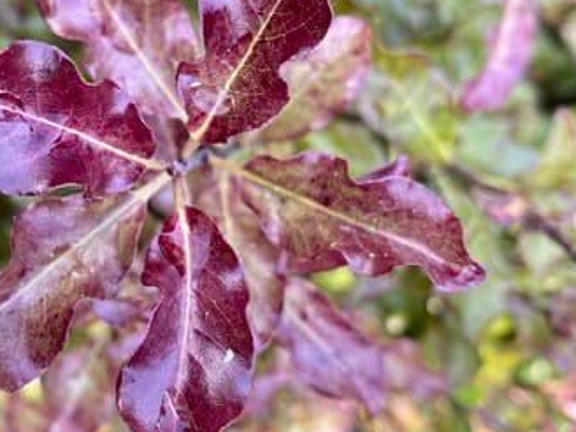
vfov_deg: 37.4
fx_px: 632
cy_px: 153
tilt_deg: -70.6
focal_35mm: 38
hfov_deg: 47.5
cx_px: 160
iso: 80
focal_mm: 4.25
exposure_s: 1/121
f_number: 1.8
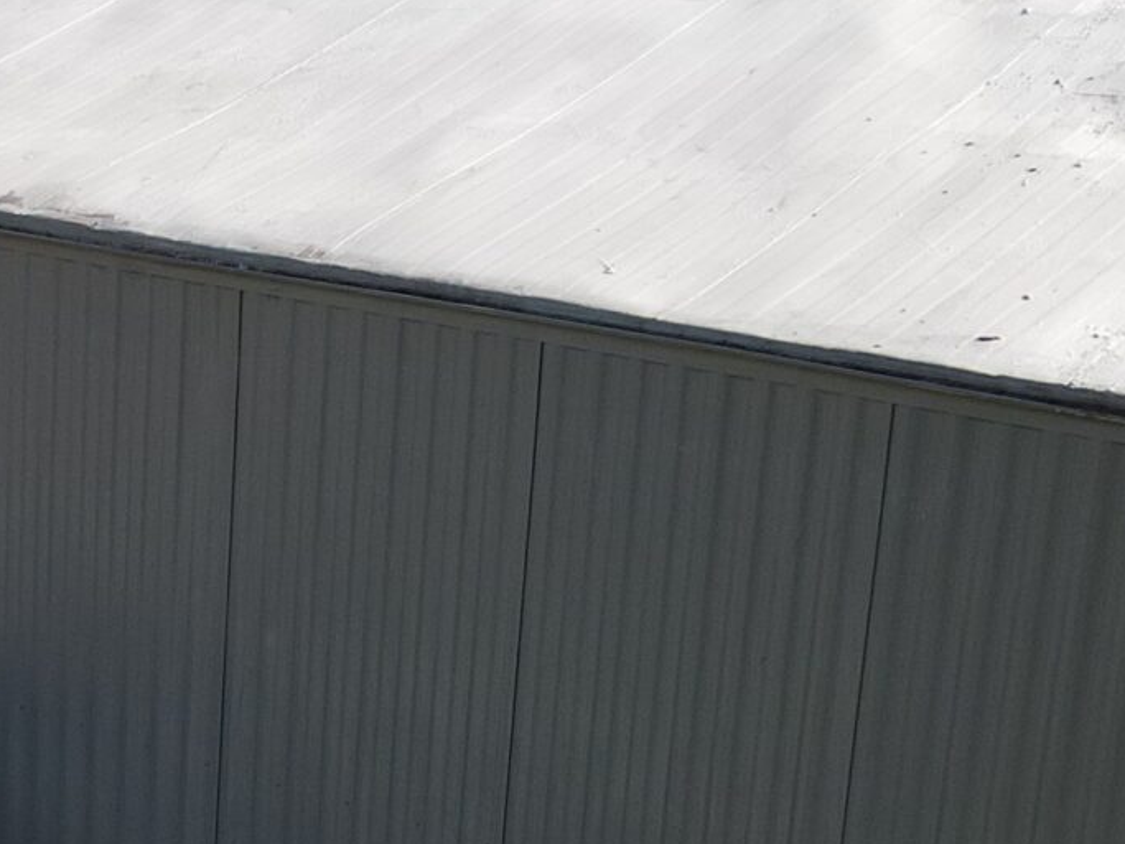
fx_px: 2924
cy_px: 984
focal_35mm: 90
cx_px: 33
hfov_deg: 21.1
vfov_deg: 15.8
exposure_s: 1/200
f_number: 2.8
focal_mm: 4.5
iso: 100
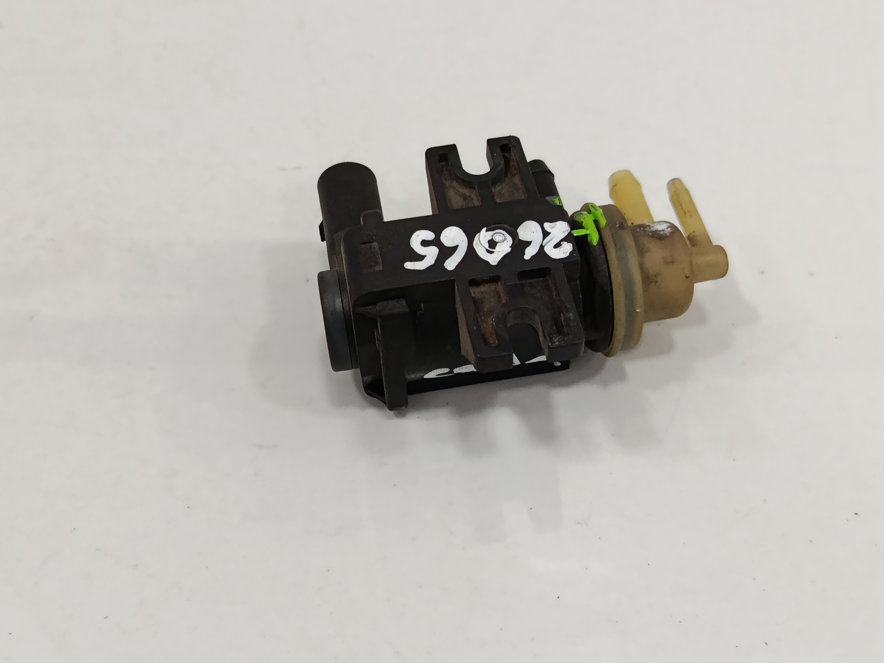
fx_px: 1021
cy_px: 332
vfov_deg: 36.0
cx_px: 442
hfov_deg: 46.8
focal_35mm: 40
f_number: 1.7
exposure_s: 1/100
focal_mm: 5.24
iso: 843
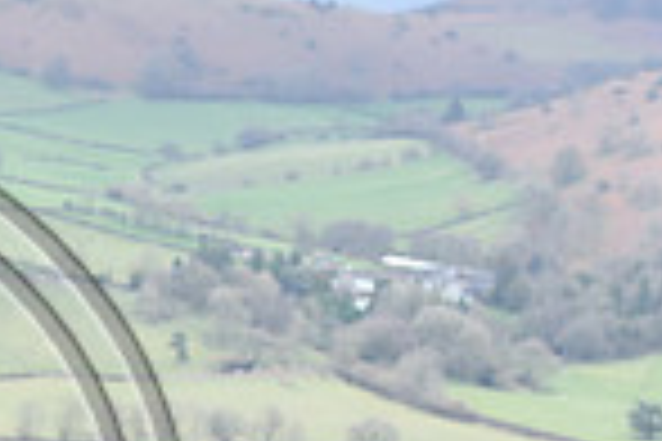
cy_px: 504
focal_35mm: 277
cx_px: -324
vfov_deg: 4.9
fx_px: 5093
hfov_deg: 7.3
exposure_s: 1/800
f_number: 4.5
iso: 640
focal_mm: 70
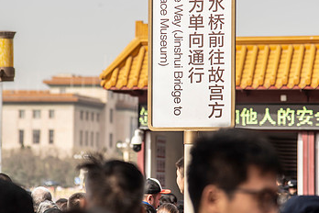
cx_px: 155
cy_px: 91
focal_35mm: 200
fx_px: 1772
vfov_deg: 6.9
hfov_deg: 10.3
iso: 100
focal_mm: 120
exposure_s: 1/500
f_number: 4
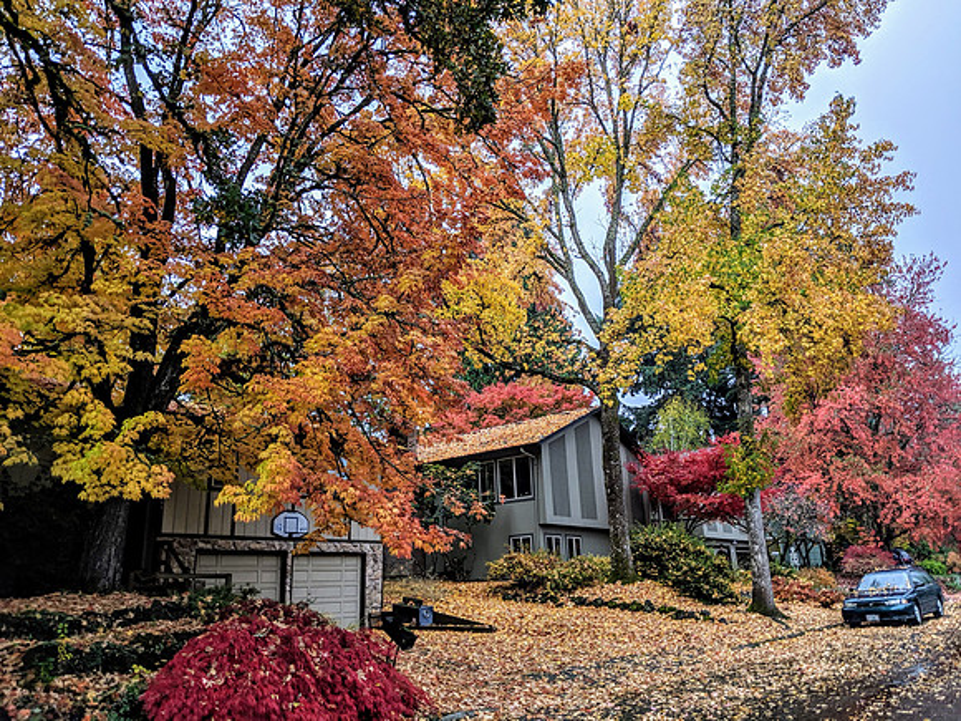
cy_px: 360
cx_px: 480
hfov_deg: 65.3
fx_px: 750
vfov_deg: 51.4
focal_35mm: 27
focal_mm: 4.44
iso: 48
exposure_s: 1/162
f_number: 1.8
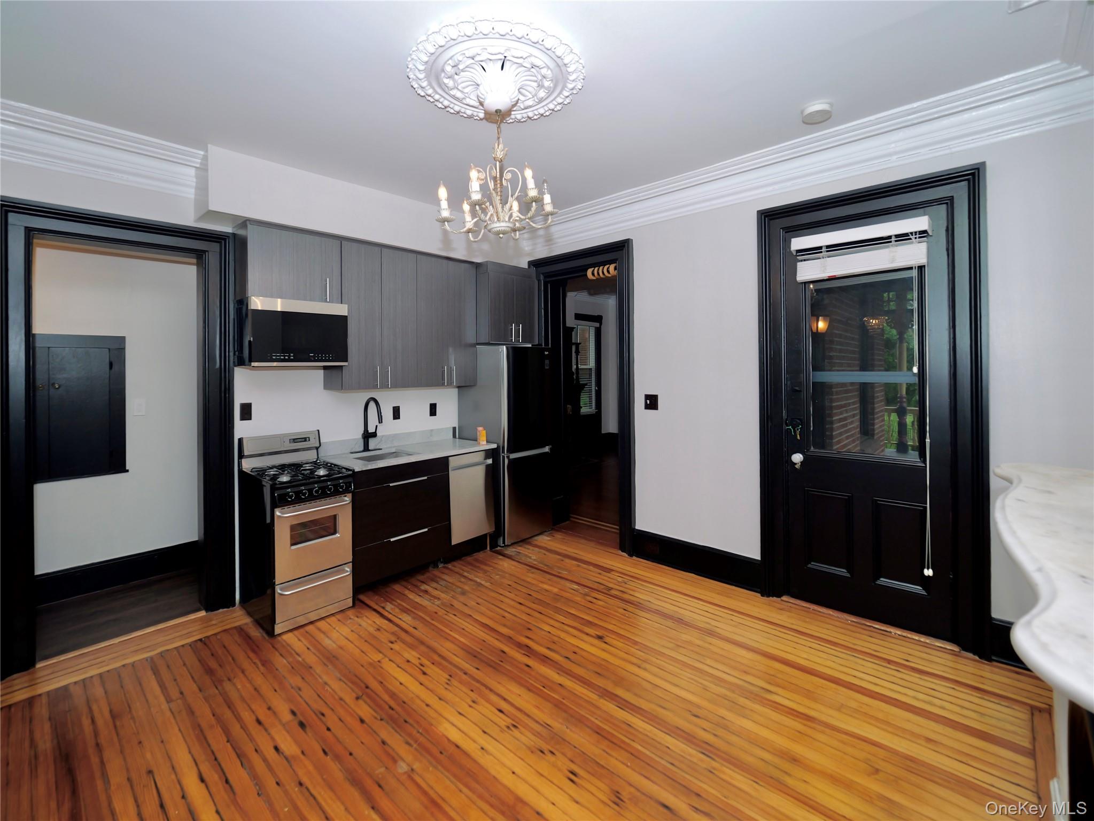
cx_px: 547
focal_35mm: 14
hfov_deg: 102.1
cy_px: 410
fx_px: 443
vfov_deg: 85.7
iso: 250
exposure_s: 1/250
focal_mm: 7
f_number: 2.8
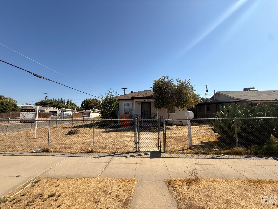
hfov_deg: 102.1
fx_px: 112
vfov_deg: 85.7
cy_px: 104
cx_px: 139
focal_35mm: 14
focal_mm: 2.22
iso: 50
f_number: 2.2
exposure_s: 1/2024
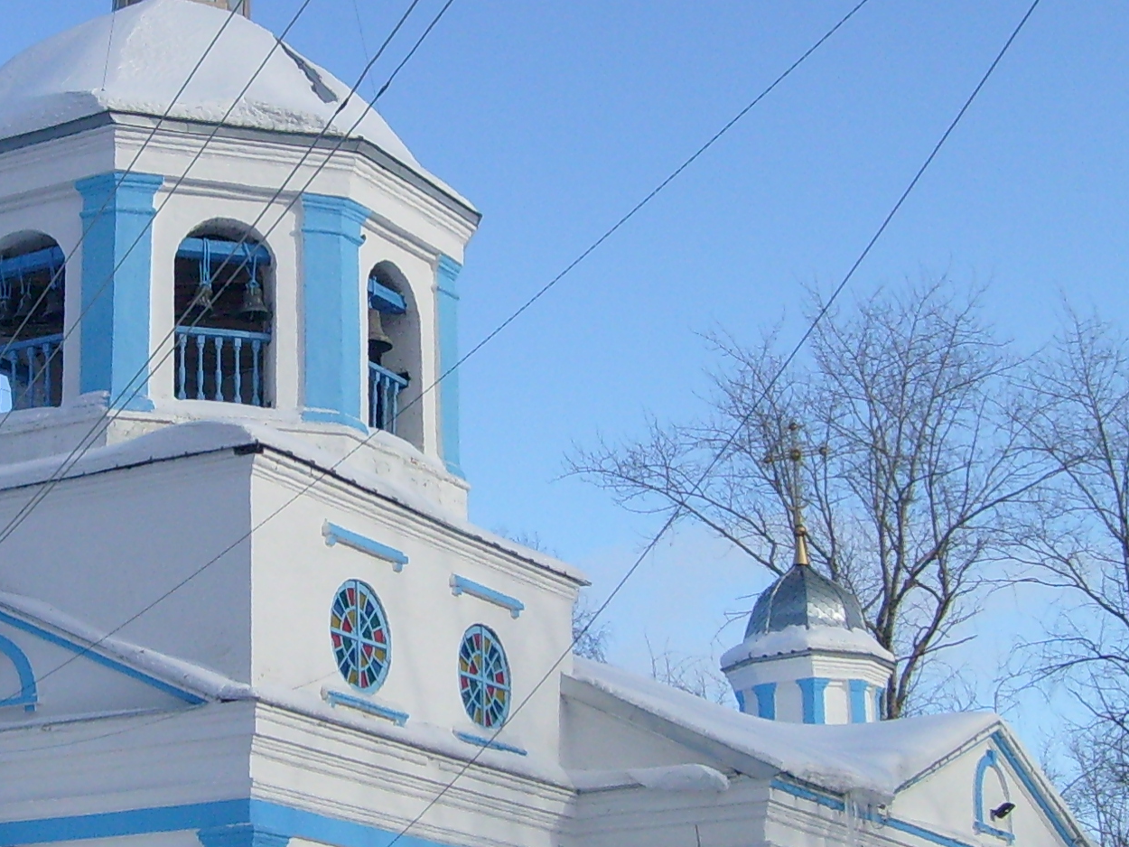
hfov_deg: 22.4
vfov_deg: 17.2
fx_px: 2805
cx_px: 226
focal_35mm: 86
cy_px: 354
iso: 80
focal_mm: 5.8
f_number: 7.1
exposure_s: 1/250
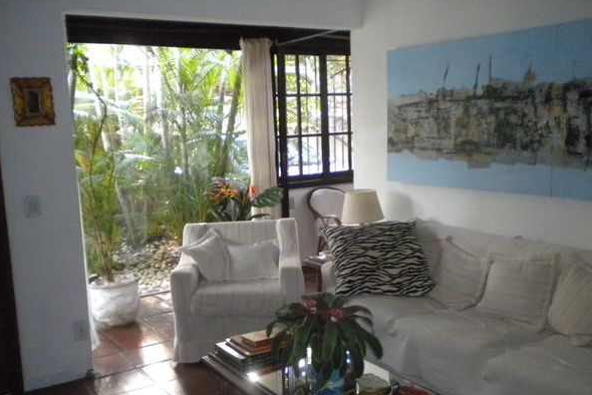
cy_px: 221
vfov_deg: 35.9
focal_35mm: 37
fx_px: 609
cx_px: 299
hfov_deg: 51.9
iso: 800
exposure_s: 1/30
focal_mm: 6.3
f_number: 3.1
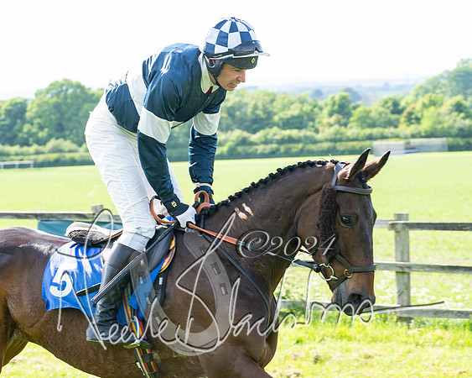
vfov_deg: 9.8
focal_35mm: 158
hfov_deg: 12.2
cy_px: 216
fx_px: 2209
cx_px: 208
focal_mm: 70
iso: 400
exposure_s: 1/640
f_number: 5
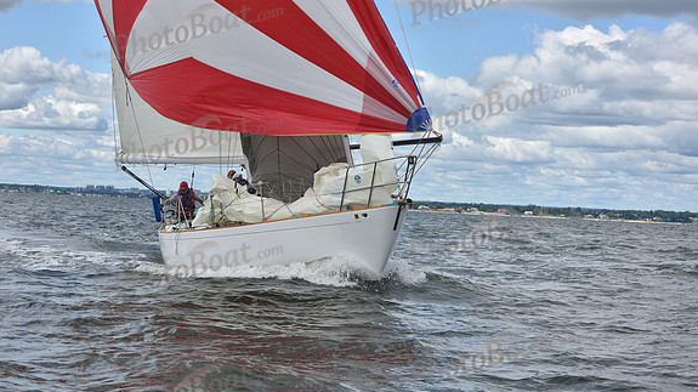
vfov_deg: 16.3
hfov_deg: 28.6
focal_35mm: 74
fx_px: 1369
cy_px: 186
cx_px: 347
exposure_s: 1/800
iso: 250
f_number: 10
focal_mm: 70
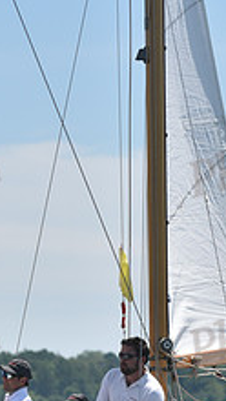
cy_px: 439
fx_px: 5872
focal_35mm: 552
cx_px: 96
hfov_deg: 2.2
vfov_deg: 3.9
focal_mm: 200
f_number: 5.6
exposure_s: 1/1600
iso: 250
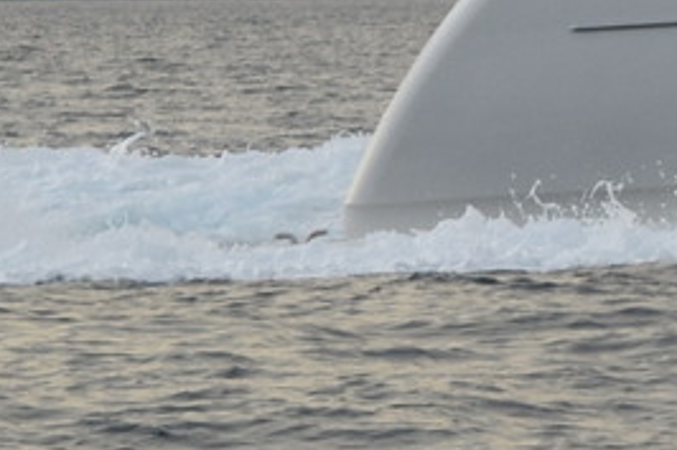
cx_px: 2370
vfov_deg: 2.2
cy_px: -625
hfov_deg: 3.2
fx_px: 11666
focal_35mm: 621
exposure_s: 1/250
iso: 220
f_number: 8
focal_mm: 55
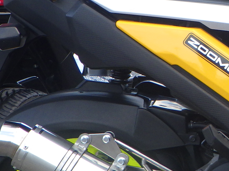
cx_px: 355
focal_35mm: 125
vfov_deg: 11.8
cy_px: 23
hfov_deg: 14.6
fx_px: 827
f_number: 3.8
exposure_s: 1/100
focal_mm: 6.1
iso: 125
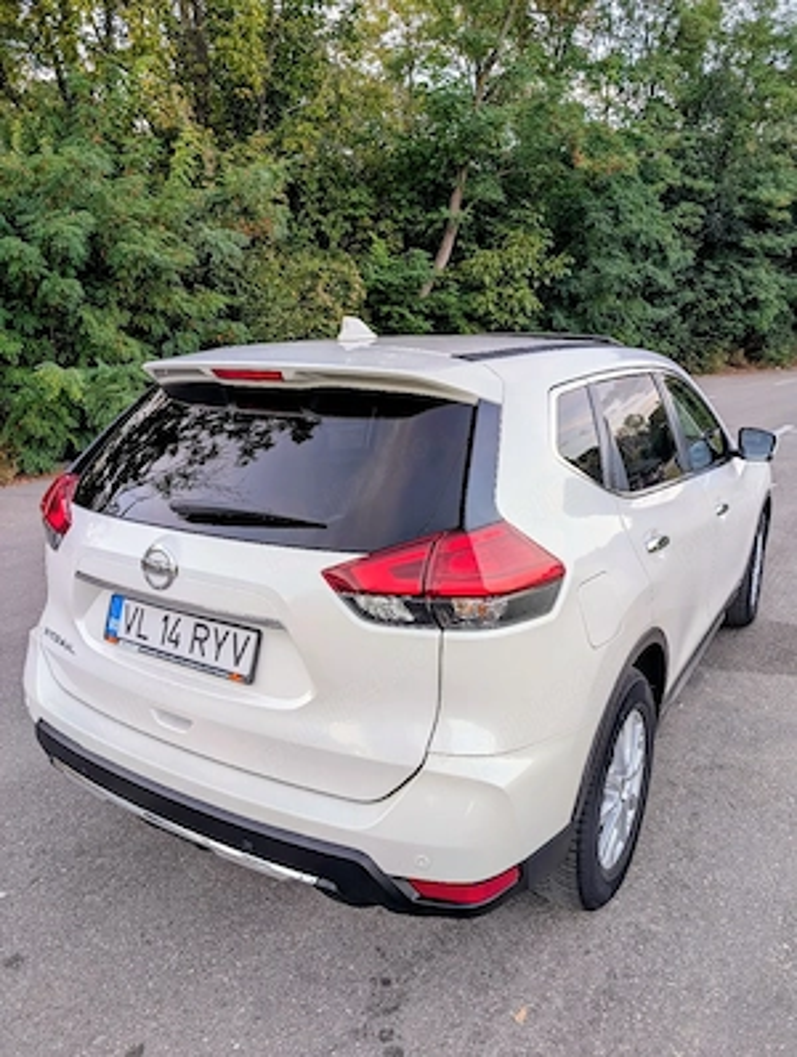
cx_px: 398
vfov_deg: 71.5
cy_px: 528
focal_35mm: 24
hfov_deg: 57.0
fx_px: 734
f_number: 1.68
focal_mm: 6.9
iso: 22
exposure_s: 1/61.7
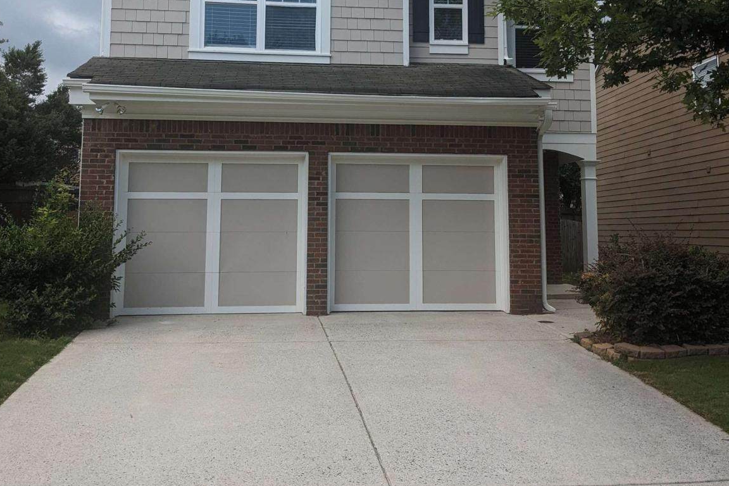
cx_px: 350
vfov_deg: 33.6
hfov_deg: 49.5
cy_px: 129
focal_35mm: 39
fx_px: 790
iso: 67
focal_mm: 4.38
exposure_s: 1/1466
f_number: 1.73
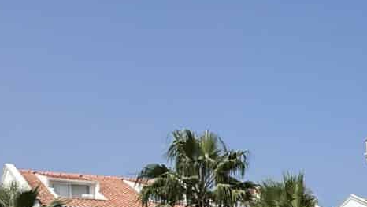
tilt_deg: +0.5
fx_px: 652
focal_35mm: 67
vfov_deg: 16.8
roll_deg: +1.8
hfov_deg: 26.1
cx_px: 495
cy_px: 282
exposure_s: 1/3663
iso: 50
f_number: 2.2
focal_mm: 2.22
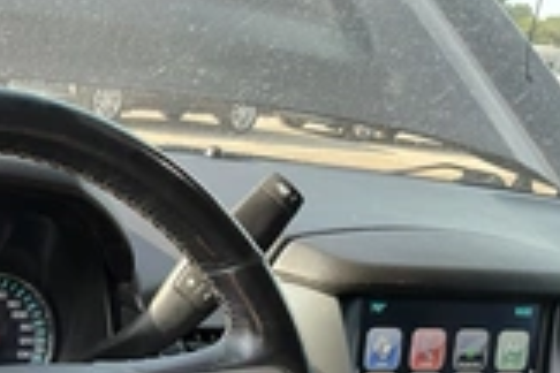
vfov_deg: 18.0
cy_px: 452
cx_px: -3
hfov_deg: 26.5
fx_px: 1120
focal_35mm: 72
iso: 64
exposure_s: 1/122
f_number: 1.8
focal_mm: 3
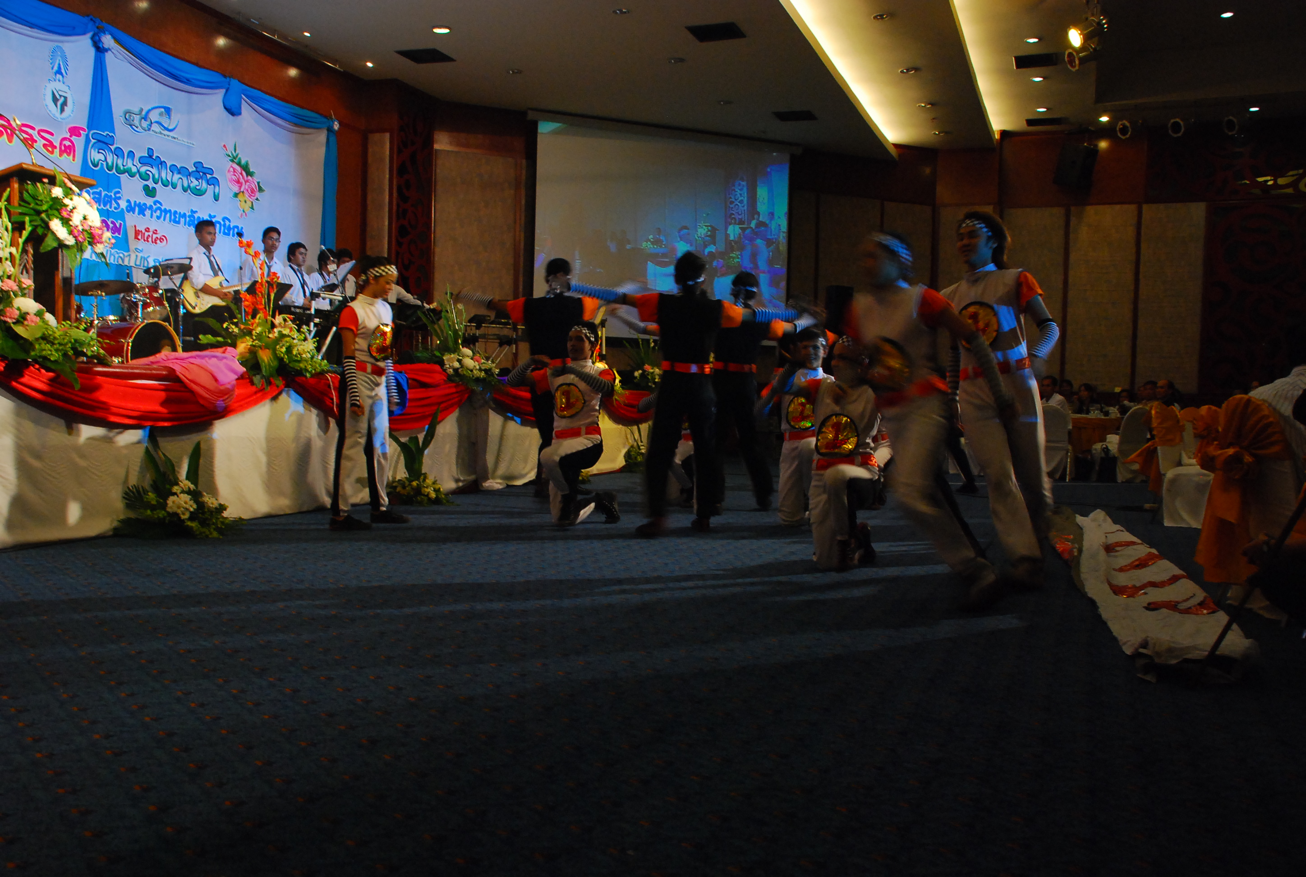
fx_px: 1200
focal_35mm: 33
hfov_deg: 57.1
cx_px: 653
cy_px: 438
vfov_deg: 40.1
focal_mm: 22
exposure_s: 1/30
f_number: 5.6
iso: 1000
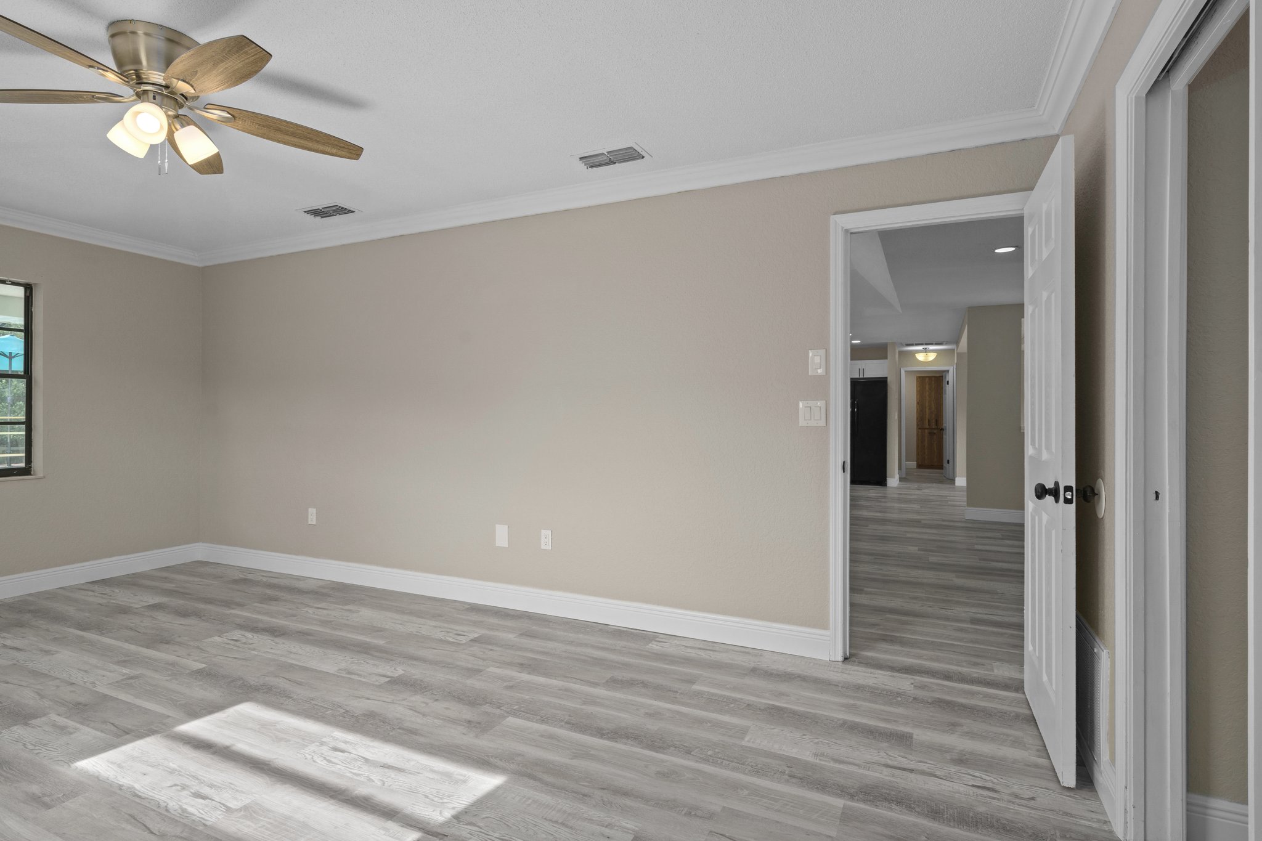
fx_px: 631
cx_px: 631
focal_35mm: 18
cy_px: 420
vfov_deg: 67.4
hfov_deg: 90.0
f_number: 8
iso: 320
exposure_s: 1/4
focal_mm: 18
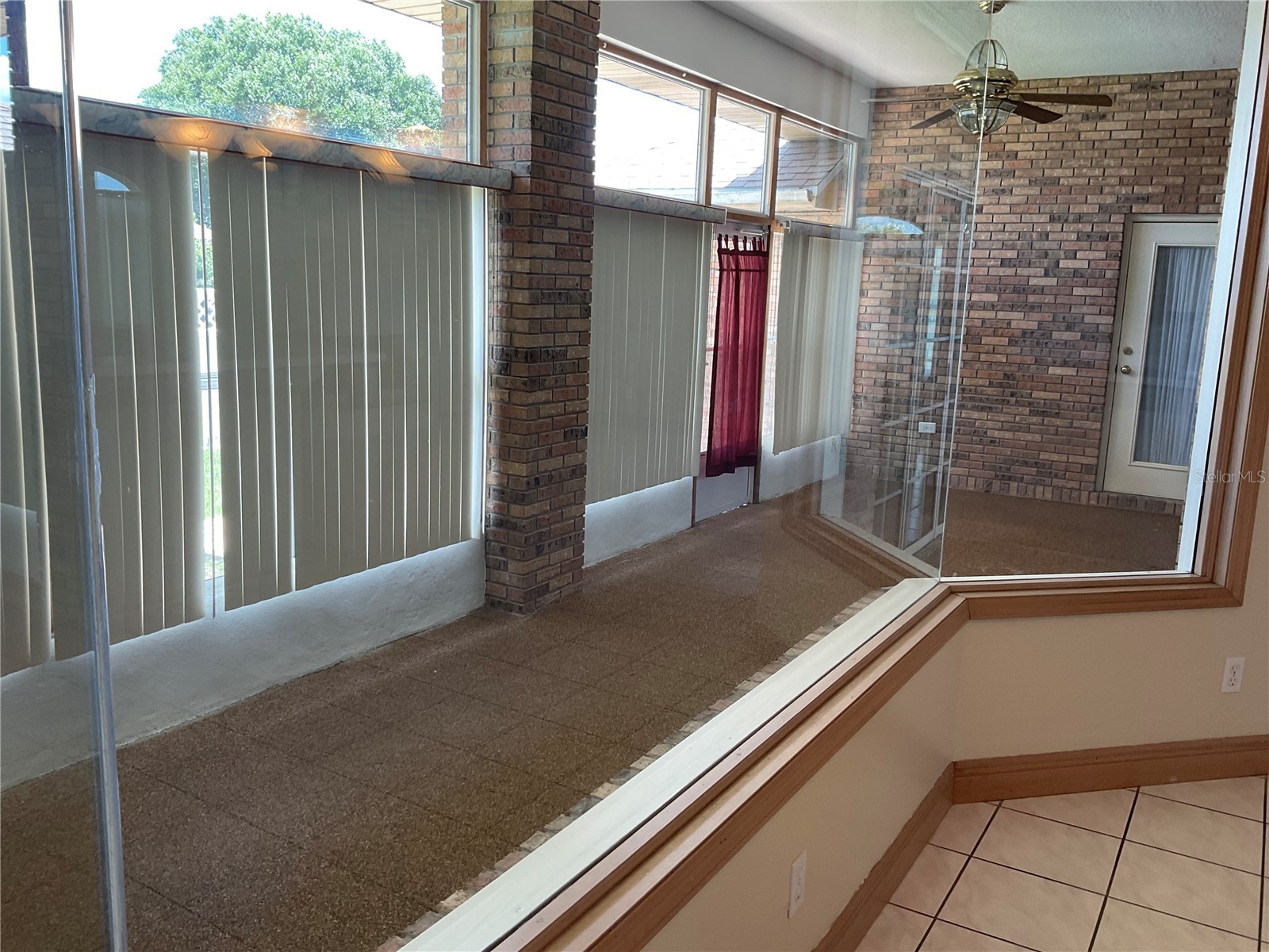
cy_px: 476
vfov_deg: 48.2
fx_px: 1063
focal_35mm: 29
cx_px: 634
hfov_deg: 61.7
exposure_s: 1/120
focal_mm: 3
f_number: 1.8
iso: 50
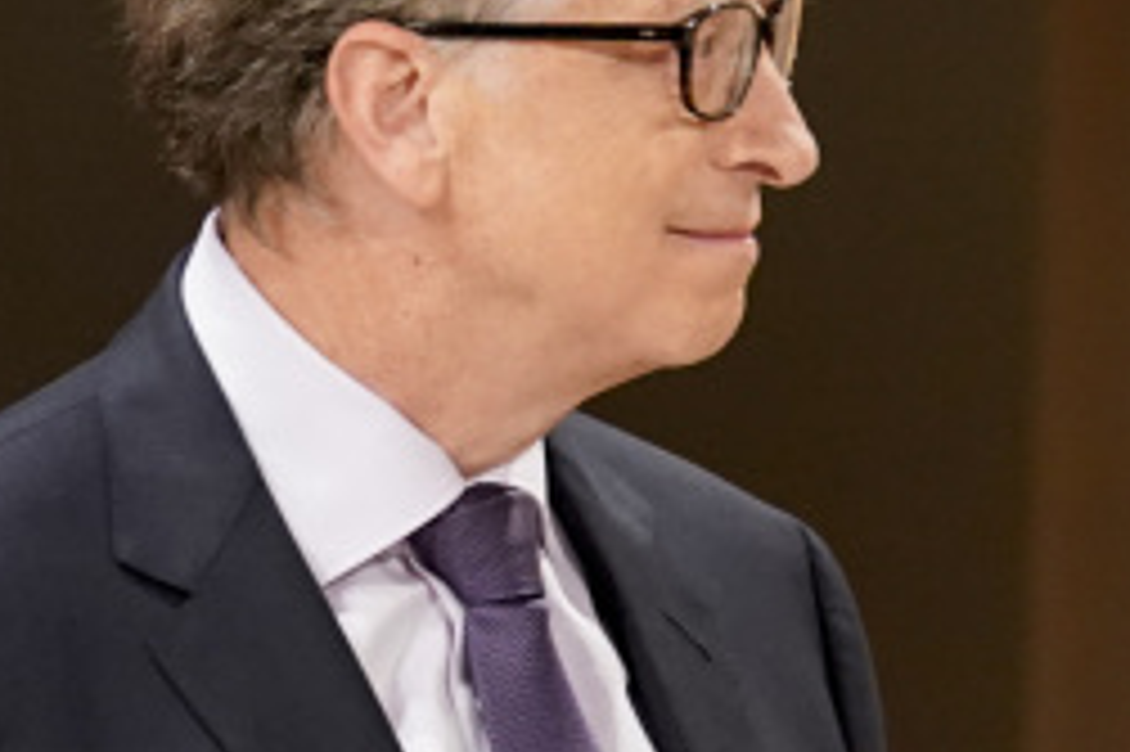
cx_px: 1409
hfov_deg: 2.4
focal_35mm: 842
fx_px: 26411
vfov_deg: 1.6
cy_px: 1220
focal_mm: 176
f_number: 2.8
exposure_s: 1/160
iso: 3200
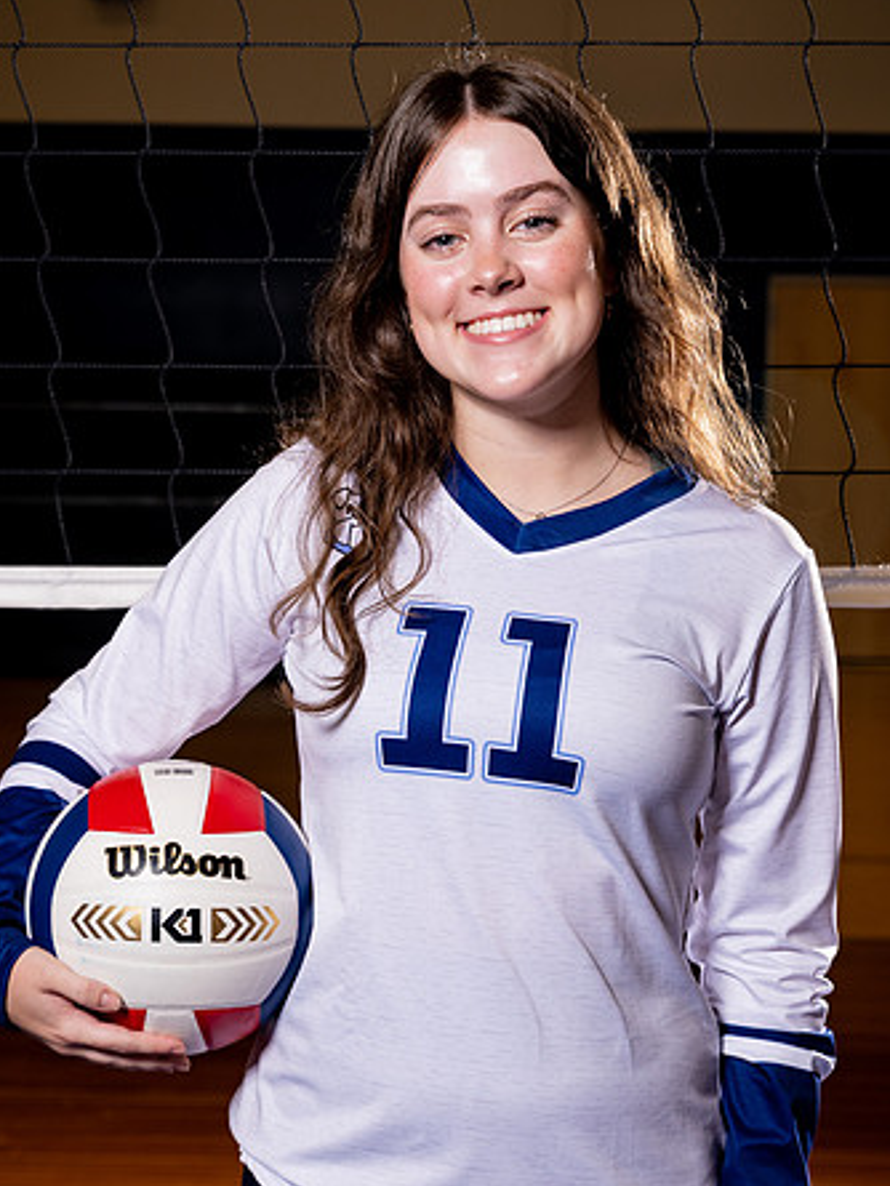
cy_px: 636
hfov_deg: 15.7
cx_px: 362
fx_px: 3221
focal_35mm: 94
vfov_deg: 20.9
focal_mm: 58
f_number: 5.6
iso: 250
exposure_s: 1/125
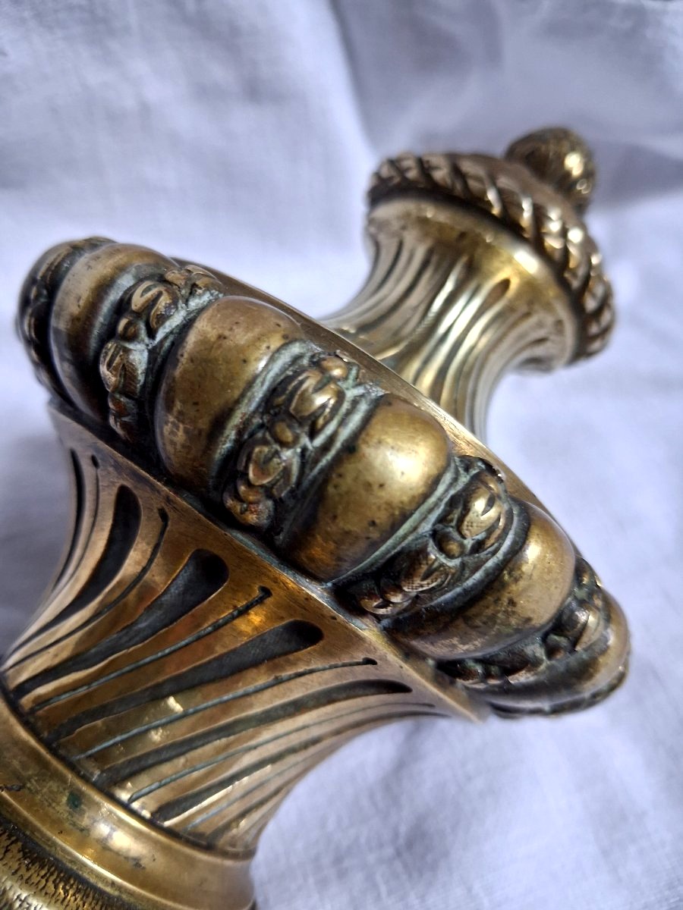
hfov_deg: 51.4
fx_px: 710
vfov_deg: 65.3
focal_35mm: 27
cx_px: 342
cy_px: 455
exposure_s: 1/33
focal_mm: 4
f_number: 1.8
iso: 500
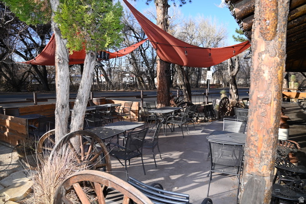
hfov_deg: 73.8
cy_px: 102
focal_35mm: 24
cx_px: 153
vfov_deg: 53.1
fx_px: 204
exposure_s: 1/160
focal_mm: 24
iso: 100
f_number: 6.3
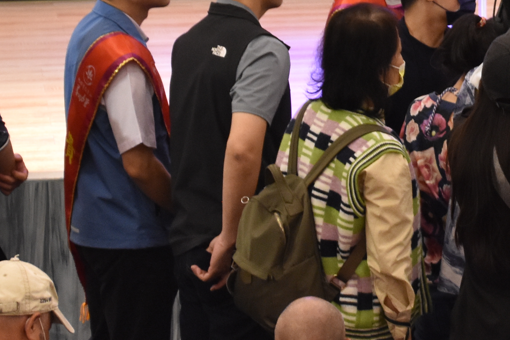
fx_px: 3754
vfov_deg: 5.1
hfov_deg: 7.7
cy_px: -140
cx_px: 547
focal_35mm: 265
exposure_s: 1/125
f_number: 5.6
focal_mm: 52
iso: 1600
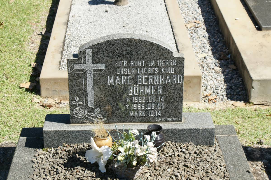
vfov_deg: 16.5
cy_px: 90
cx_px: 136
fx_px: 621
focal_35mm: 82
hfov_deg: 24.6
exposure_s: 1/200
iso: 200
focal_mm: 55
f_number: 8
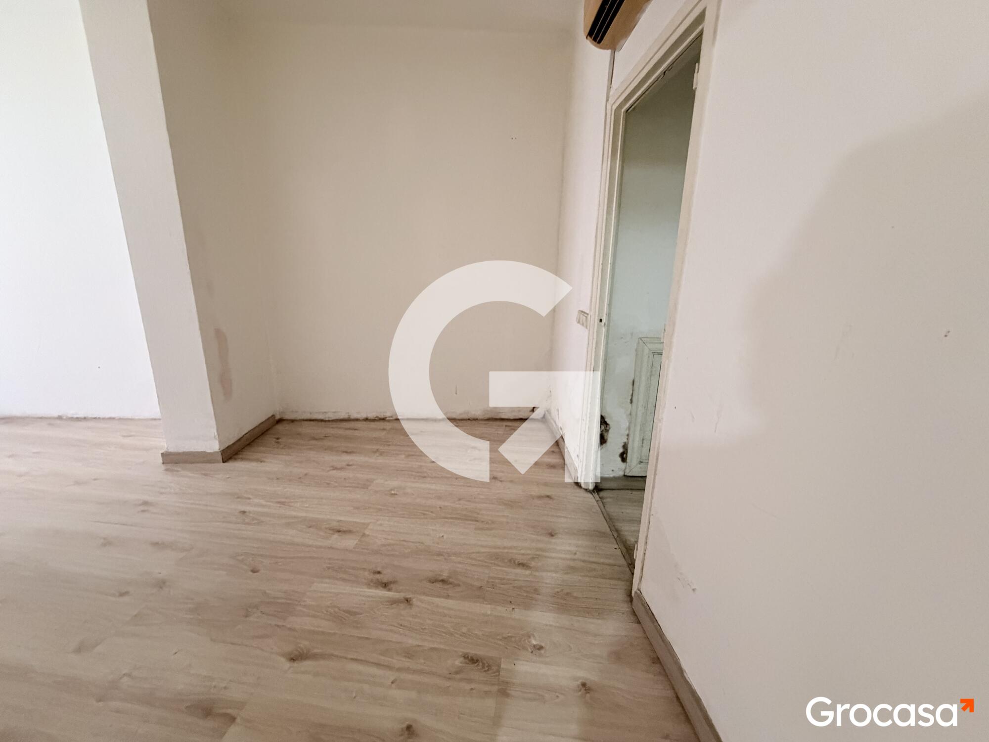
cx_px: 494
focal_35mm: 14
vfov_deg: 85.7
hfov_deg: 102.1
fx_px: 400
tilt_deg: -14.9
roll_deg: -0.6
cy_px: 371
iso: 800
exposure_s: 1/50
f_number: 2.2
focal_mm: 2.22
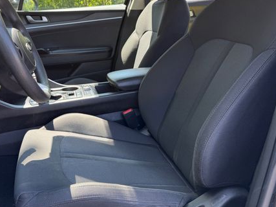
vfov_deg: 38.8
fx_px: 287
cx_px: 95
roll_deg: -0.3
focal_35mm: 36
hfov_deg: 50.6
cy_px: 58
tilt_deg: -12.1
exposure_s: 1/170
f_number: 1.78
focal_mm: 6.76
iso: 80
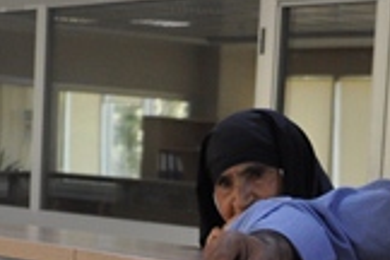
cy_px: 502
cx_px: 260
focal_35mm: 163
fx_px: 1766
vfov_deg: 8.1
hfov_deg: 12.6
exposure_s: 1/60
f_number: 4
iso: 560
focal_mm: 22
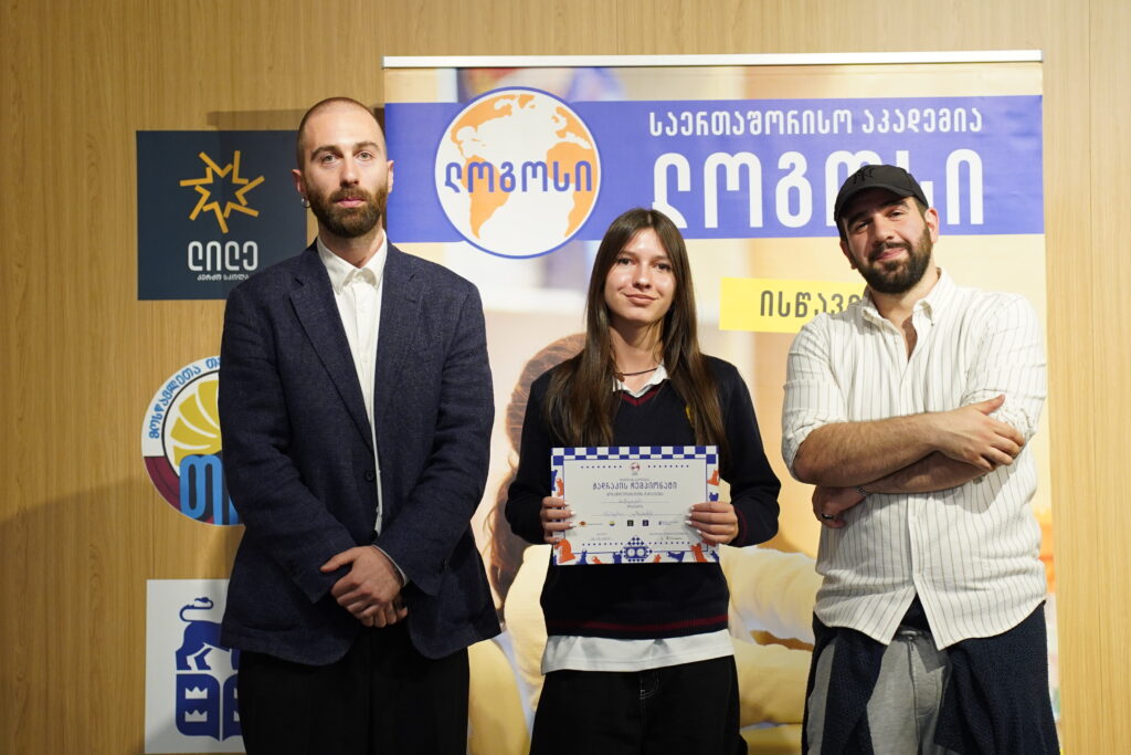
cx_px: 566
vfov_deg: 18.2
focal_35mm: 75
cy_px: 378
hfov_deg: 27.0
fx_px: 2356
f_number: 2.8
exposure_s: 1/200
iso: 1600
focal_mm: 50
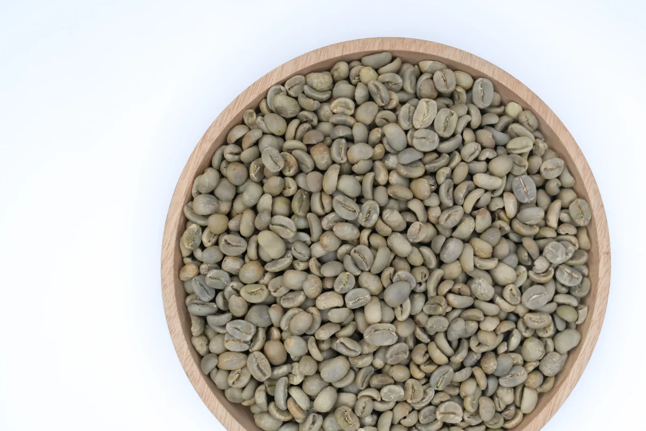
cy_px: 268
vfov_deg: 30.4
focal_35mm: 44
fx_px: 790
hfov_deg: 44.2
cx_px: 399
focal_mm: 23
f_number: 3.2
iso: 250
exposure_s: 1/320
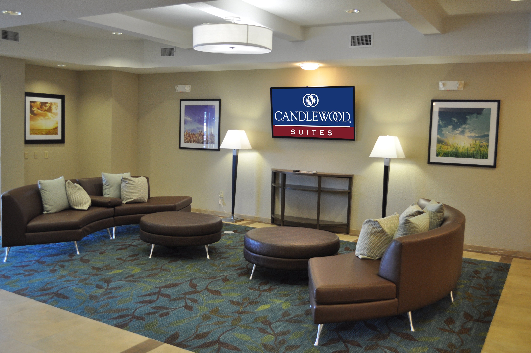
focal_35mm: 34
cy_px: 181
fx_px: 501
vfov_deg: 38.8
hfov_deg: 55.8
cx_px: 260
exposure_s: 1/60
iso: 640
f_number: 4
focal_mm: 22
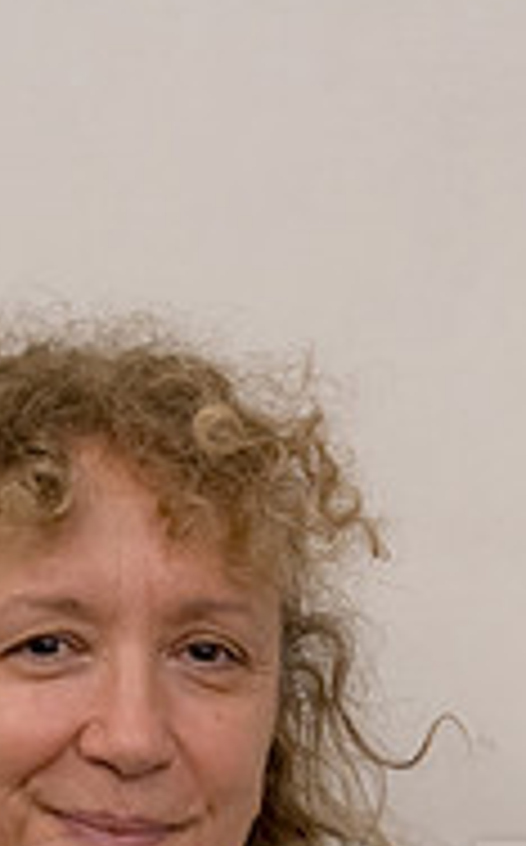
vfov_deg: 5.4
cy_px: 954
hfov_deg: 3.4
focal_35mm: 386
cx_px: 63
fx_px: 8881
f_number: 4
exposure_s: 1/80
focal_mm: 158
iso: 5000
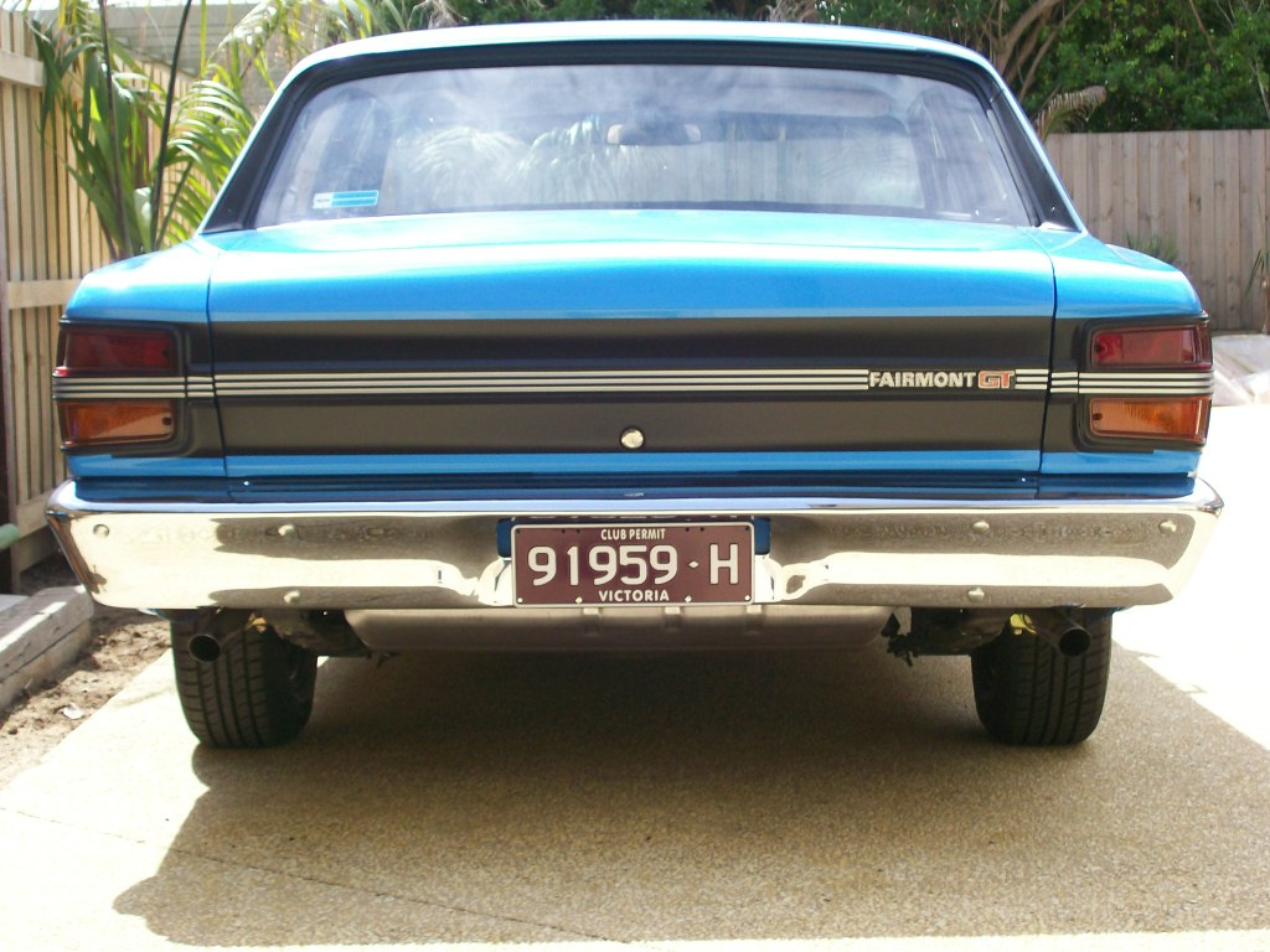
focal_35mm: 70
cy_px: 476
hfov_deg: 27.8
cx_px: 635
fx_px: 2568
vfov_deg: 21.0
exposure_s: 1/388
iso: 80
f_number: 3.8
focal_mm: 11.6
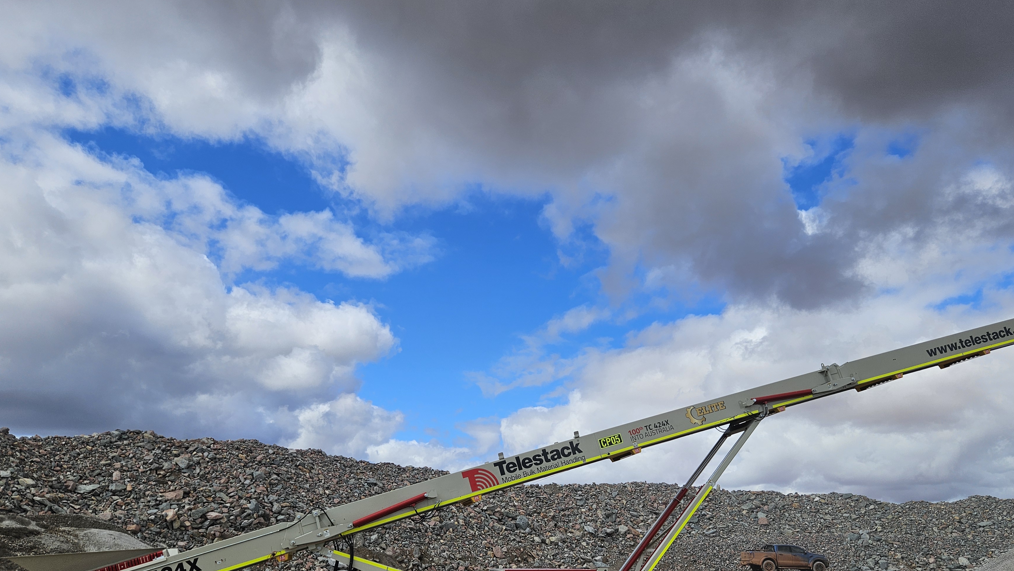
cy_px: 404
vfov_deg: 39.4
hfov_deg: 66.0
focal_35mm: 29
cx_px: 538
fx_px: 780
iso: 25
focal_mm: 5.4
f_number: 1.8
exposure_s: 1/2929
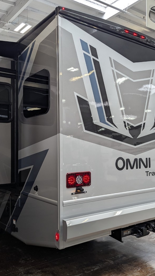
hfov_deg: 33.7
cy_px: 137
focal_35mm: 35
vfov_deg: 56.6
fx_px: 256
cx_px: 85
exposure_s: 1/86.9
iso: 41
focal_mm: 6.81
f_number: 1.85
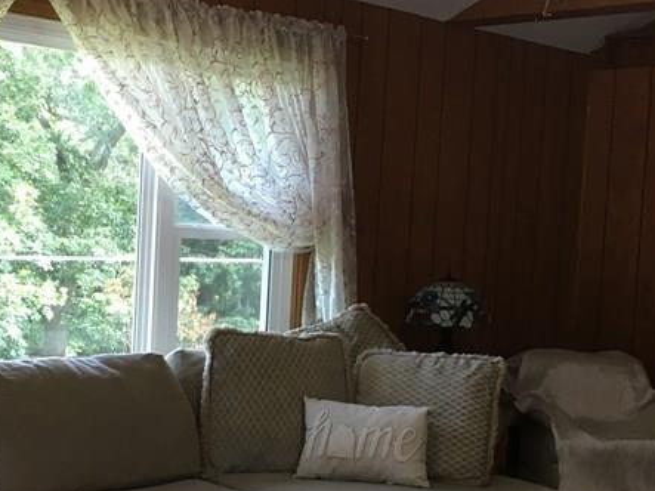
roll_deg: -3.0
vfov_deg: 21.8
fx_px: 1267
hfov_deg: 28.9
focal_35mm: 67
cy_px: 319
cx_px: 392
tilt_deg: -5.2
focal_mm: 4.15
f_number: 2.2
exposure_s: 1/30
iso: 50
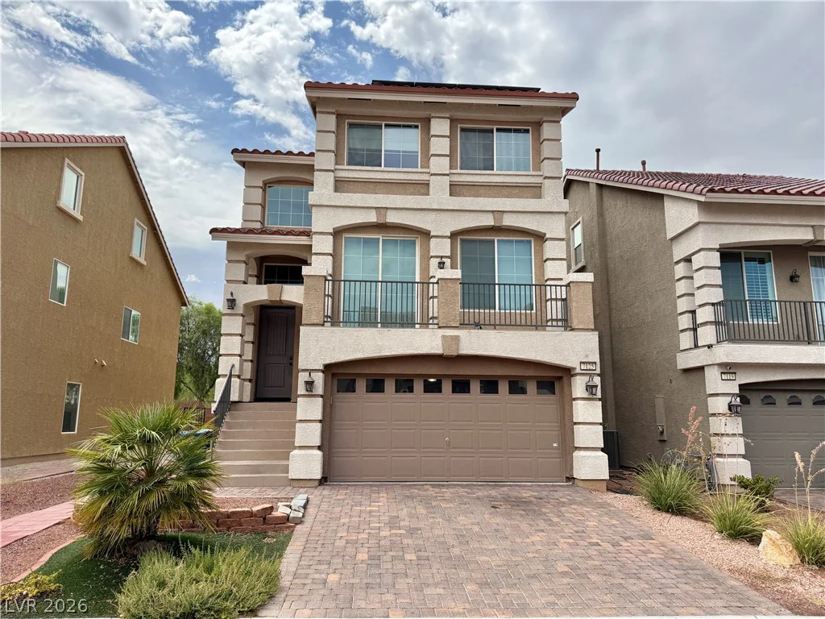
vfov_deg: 56.8
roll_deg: +0.0
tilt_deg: +9.5
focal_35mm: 24
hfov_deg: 71.6
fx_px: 572
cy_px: 310
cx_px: 412
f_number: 1.78
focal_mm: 6.76
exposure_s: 1/6173
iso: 100
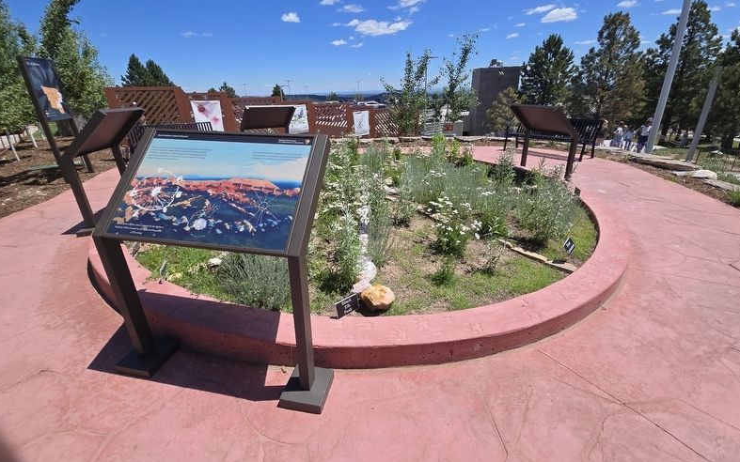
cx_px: 370
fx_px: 282
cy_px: 214
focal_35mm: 14
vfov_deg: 78.5
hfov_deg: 105.3
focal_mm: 2.2
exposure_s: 1/2843
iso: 50
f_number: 2.2
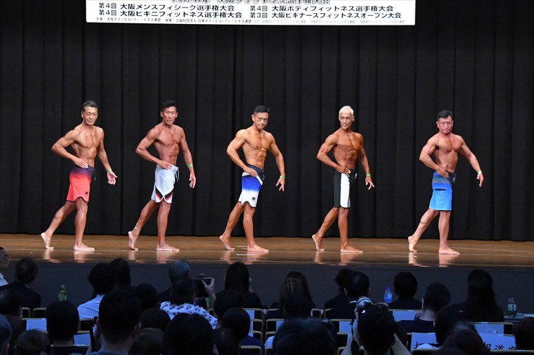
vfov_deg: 12.7
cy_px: 178
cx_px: 267
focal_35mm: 108
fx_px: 1601
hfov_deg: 18.9
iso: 8000
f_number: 5.6
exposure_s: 1/400
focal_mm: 72
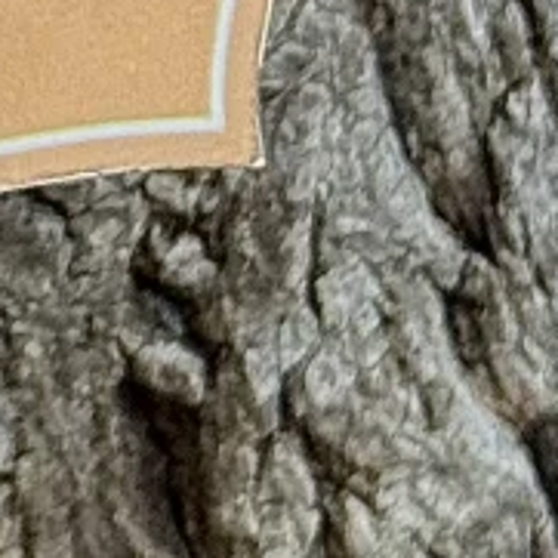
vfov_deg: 5.0
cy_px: -786
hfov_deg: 5.1
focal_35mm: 338
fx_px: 6164
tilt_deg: -2.4
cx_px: -503
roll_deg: +1.0
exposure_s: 1/60
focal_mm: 6.76
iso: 200
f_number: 1.78
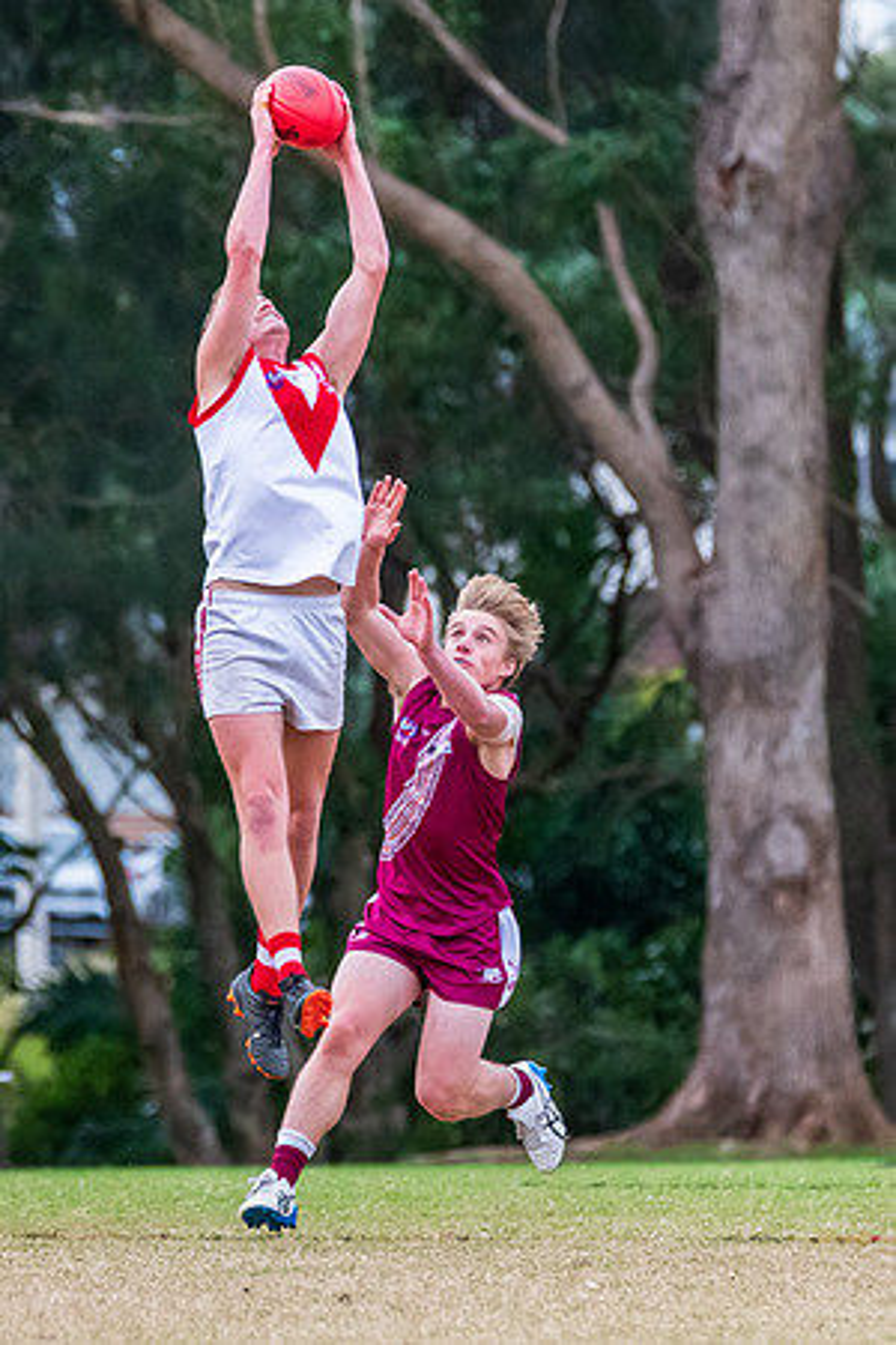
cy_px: 736
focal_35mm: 642
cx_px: 364
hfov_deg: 2.1
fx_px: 23962
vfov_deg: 3.2
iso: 3200
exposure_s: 1/1250
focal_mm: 320
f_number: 5.6
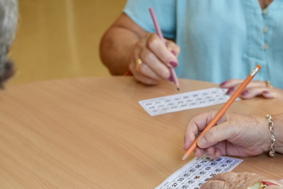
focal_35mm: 142
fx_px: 1114
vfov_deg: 9.7
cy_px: 125
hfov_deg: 14.5
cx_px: 189
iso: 1250
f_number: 5.6
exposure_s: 1/160
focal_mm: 67
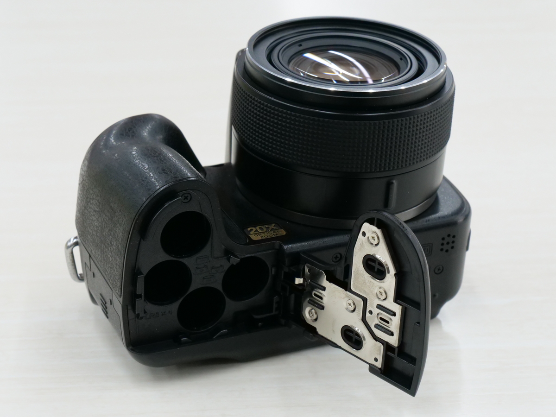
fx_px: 1446
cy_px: 208
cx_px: 278
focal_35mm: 90
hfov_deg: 21.8
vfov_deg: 16.4
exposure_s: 1/100
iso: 2500
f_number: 11
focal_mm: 45
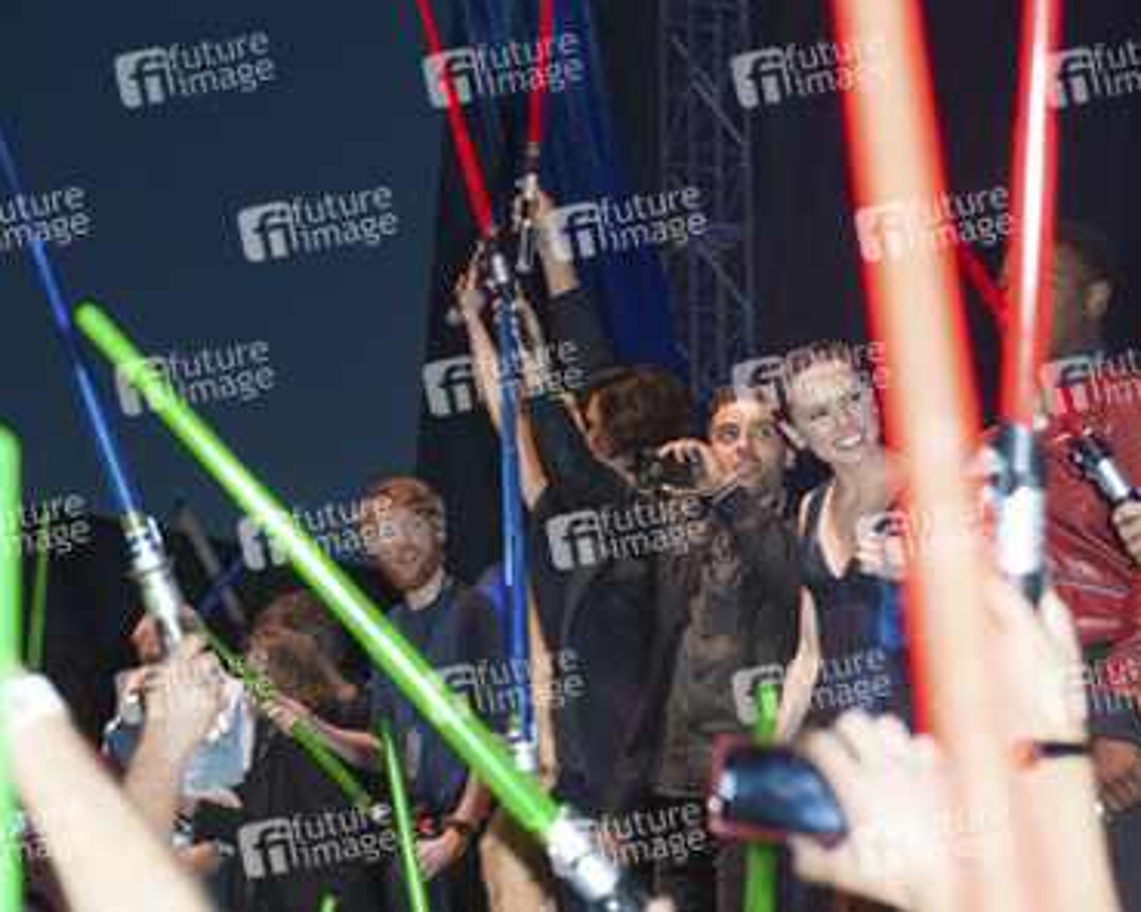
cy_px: 456
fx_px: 2702
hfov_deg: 23.8
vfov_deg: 19.2
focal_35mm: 80
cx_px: 543
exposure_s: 1/250
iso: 640
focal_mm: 70
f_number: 4
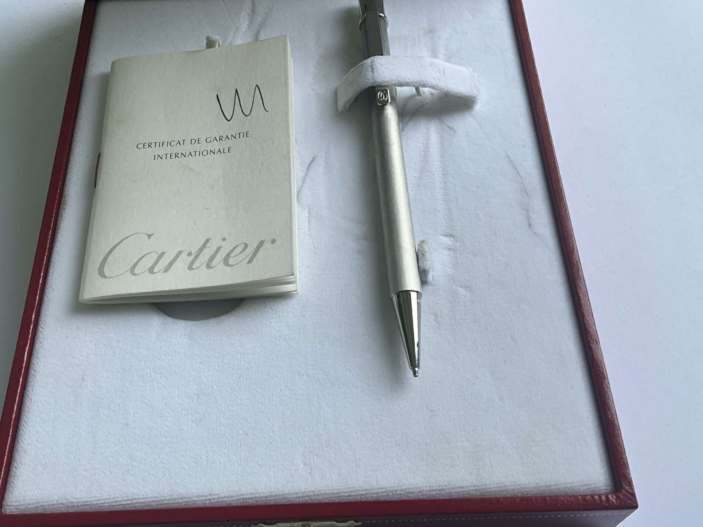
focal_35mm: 39
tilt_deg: -58.0
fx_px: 792
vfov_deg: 36.8
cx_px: 331
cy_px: 231
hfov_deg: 47.8
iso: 25
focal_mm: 3
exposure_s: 1/309
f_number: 1.8
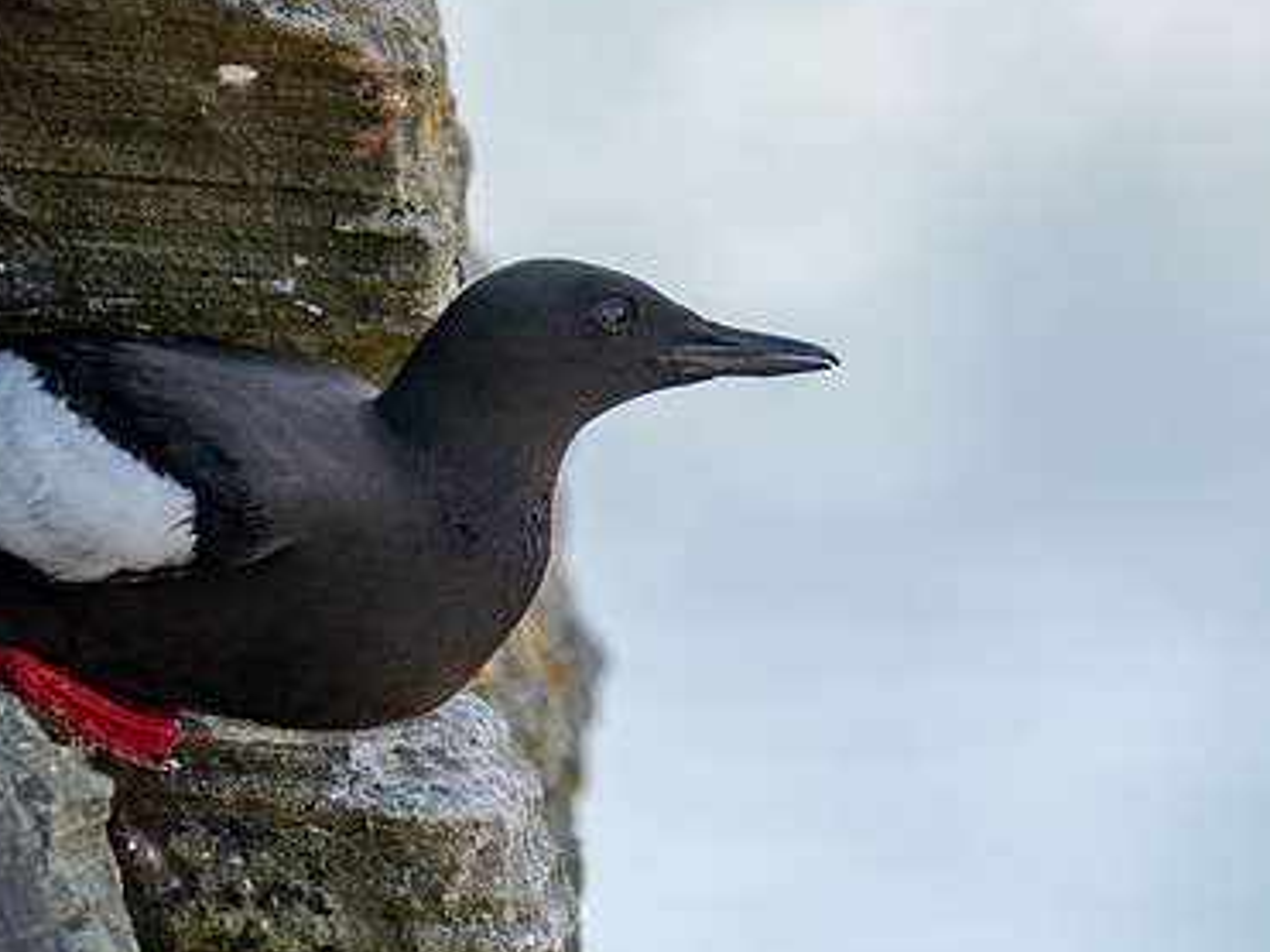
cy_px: 237
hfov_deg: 1.8
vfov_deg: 1.3
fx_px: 40527
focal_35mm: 1105
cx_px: 455
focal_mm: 300
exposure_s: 1/1250
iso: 640
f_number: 4
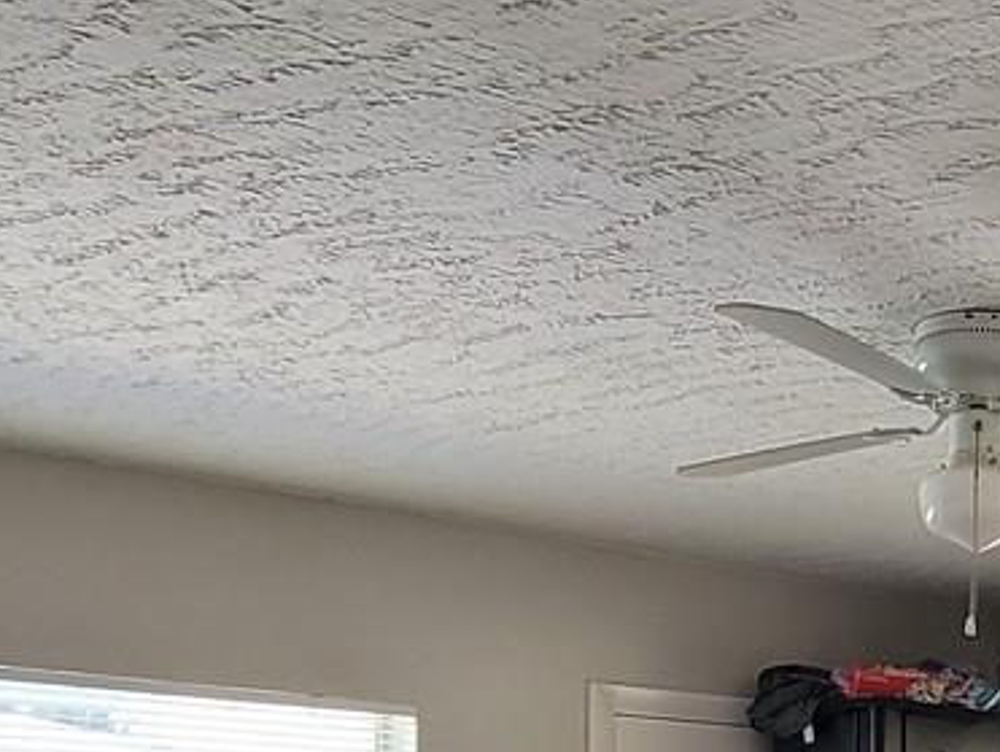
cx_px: 1057
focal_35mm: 56
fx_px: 1619
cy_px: 970
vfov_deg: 23.3
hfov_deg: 31.1
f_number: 2.2
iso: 200
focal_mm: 2.2
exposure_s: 1/60
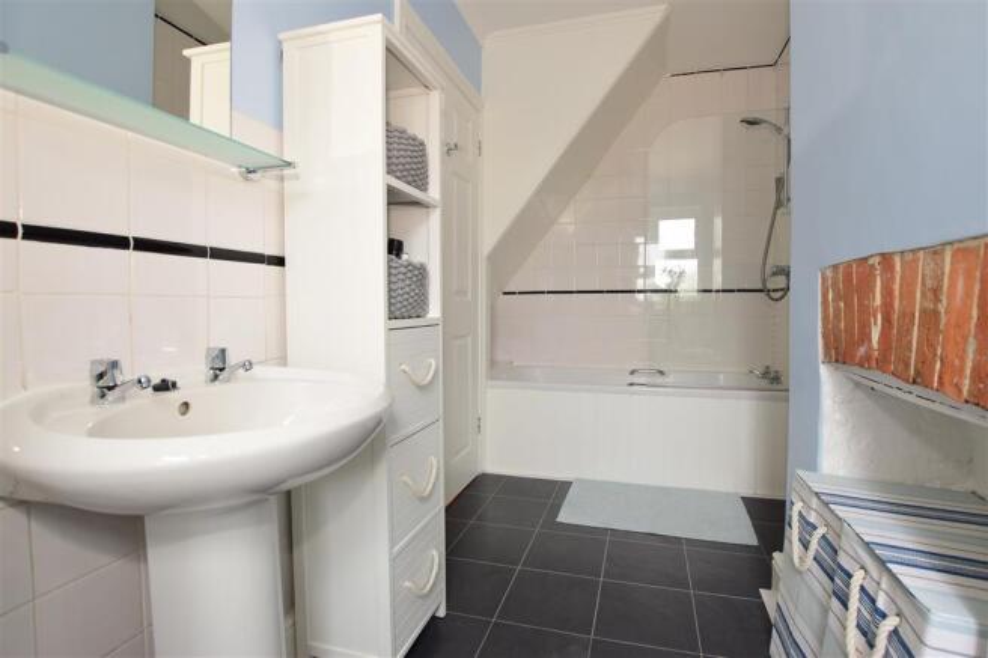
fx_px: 412
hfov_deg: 100.4
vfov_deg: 77.3
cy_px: 329
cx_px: 494
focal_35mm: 15
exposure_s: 1/4
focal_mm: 10
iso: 400
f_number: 5.6
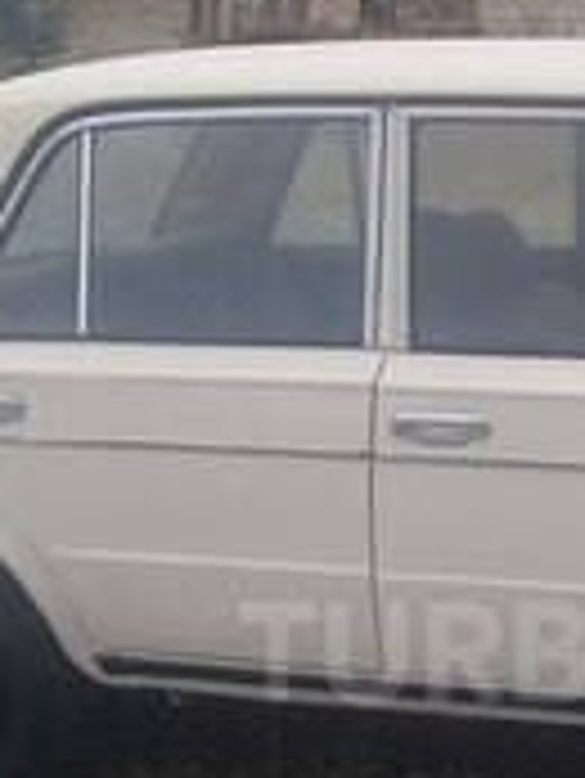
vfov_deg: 21.6
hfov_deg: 16.3
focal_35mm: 89
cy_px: 652
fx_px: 2003
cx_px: 585
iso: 50
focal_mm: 3.3
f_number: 2.2
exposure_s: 1/161
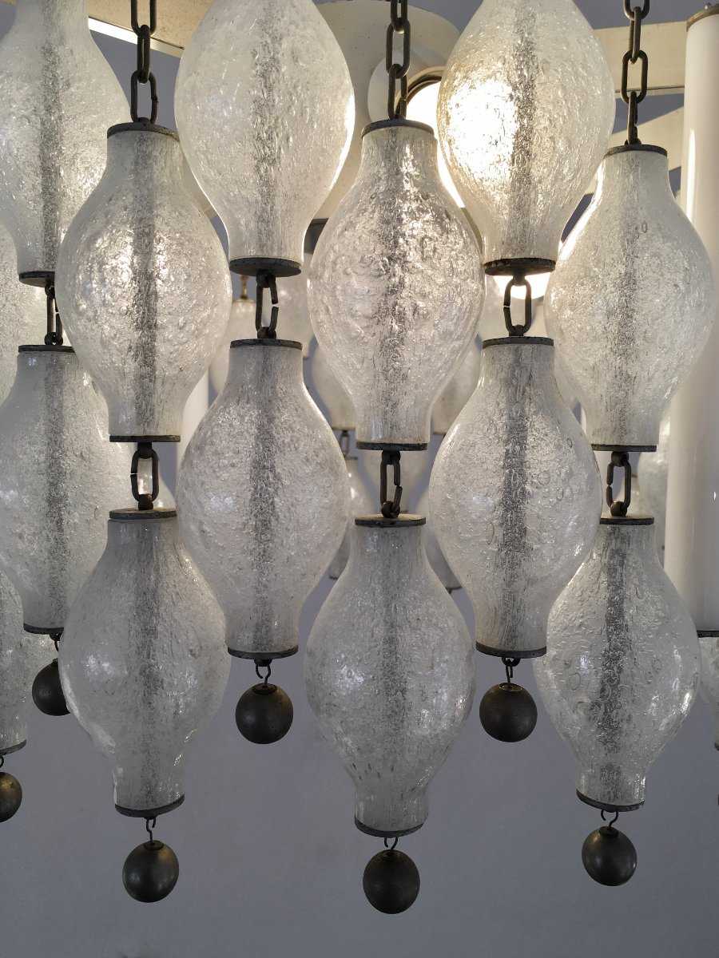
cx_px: 360
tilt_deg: -1.9
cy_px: 479
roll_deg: -1.7
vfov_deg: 61.7
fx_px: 803
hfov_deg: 48.2
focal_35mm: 29
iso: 25
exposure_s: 1/119
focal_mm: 4.15
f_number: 2.2
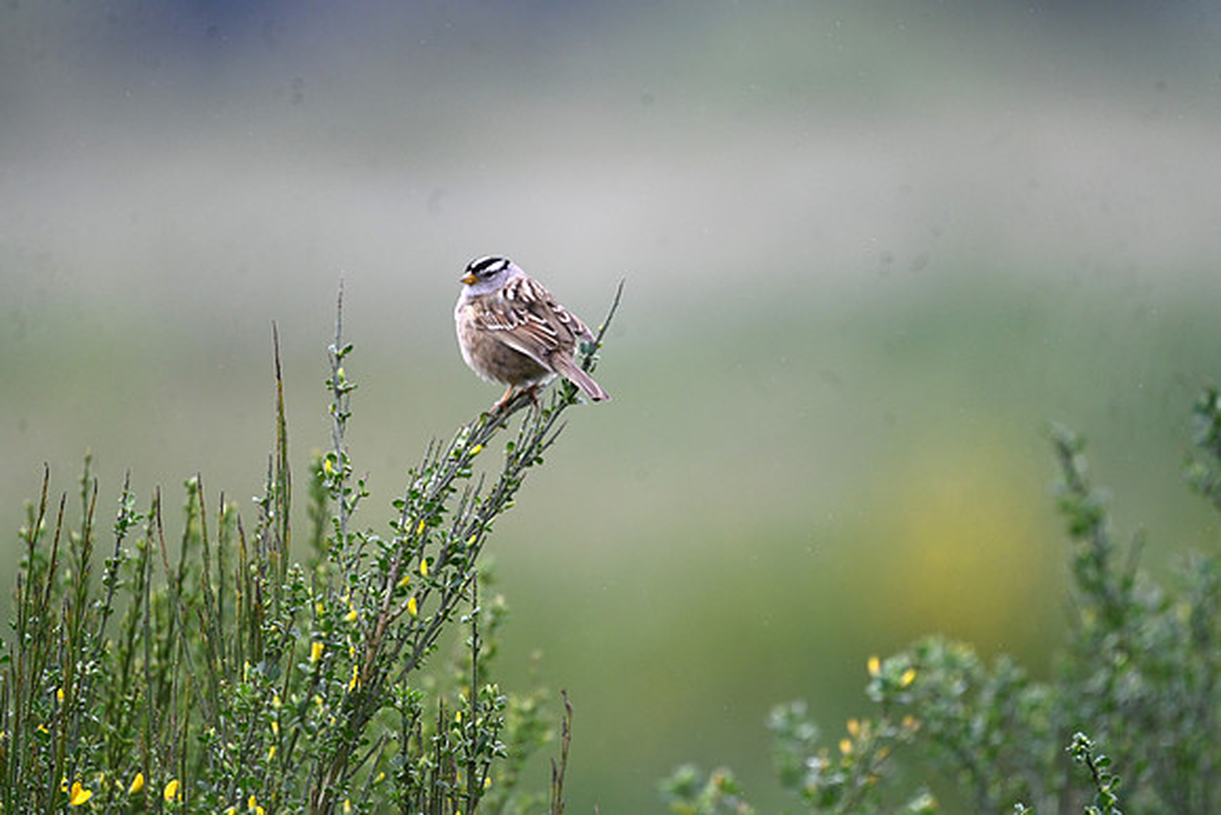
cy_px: 408
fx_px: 27138
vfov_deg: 1.7
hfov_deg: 2.6
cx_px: 610
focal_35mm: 800
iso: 1100
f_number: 6.3
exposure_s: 1/800
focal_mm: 800
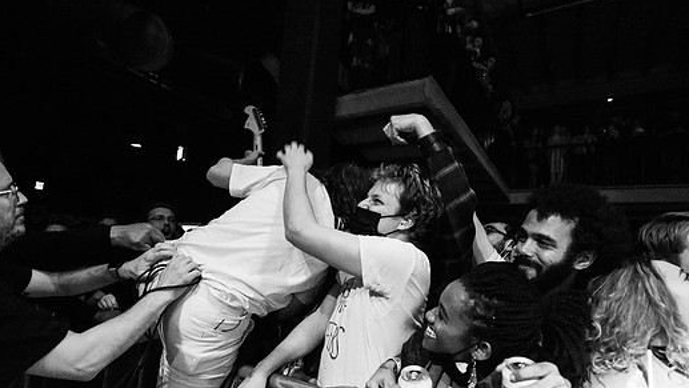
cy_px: 233
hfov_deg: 86.6
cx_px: 340
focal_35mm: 20
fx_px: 365
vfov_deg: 55.5
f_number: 3.2
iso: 1600
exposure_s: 1/125
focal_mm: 17
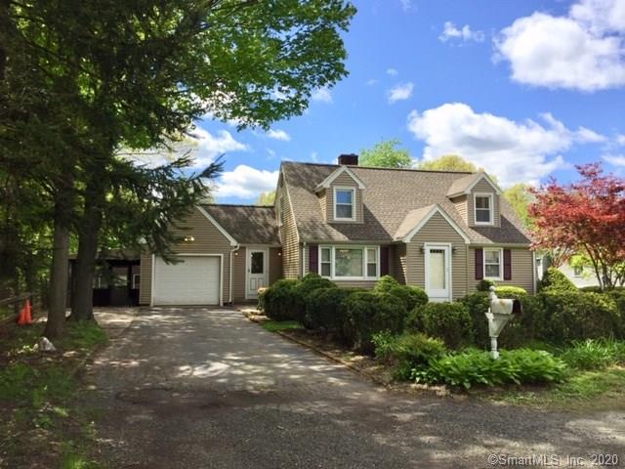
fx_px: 524
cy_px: 234
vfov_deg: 48.2
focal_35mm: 29
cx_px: 312
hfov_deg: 61.7
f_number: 2.2
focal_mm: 4.15
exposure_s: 1/1582
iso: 32
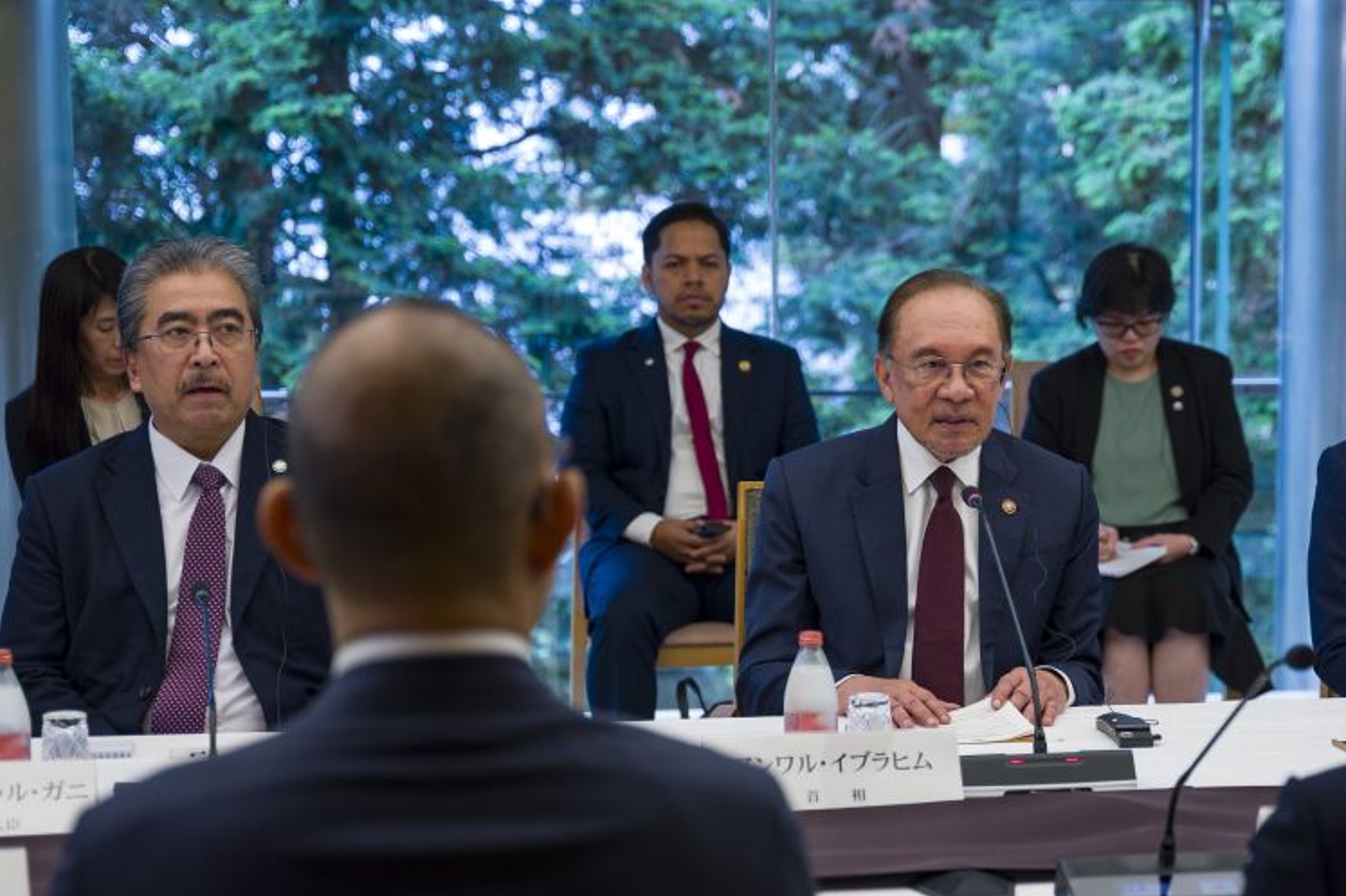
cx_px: 946
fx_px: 3475
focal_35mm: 93
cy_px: 672
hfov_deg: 21.8
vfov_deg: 14.6
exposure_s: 1/125
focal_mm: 56
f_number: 2.8
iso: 320
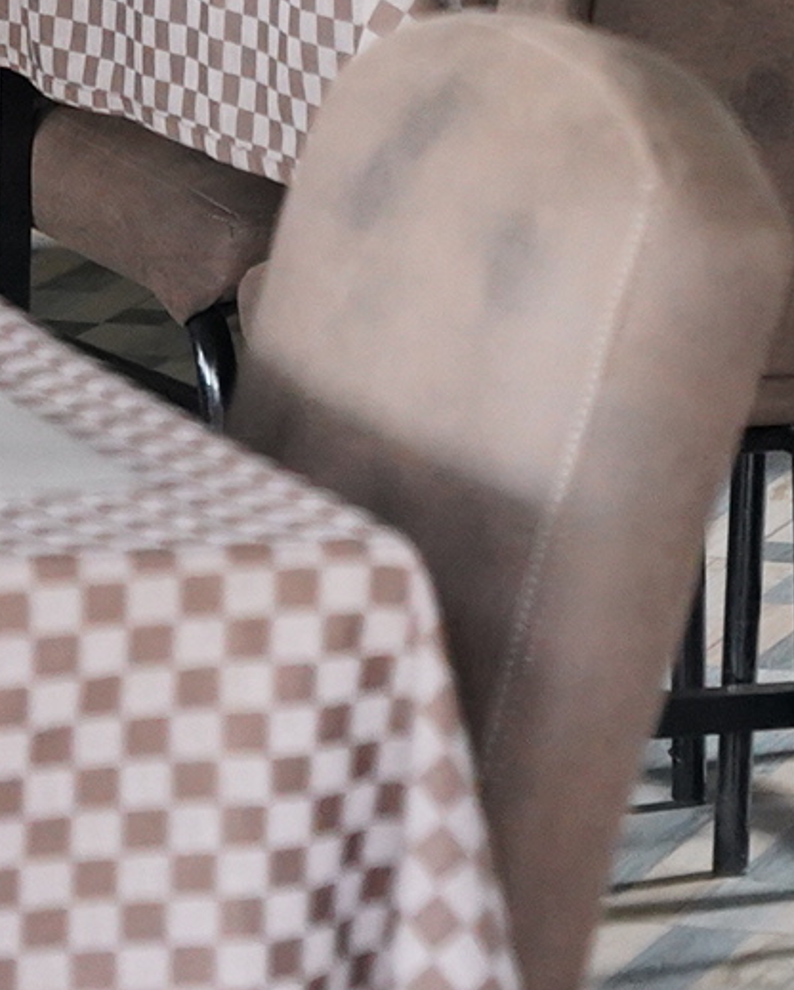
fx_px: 10421
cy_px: -736
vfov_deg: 5.4
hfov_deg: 4.4
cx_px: 401
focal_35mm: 355
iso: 5000
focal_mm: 65.4
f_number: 2.8
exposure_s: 1/160
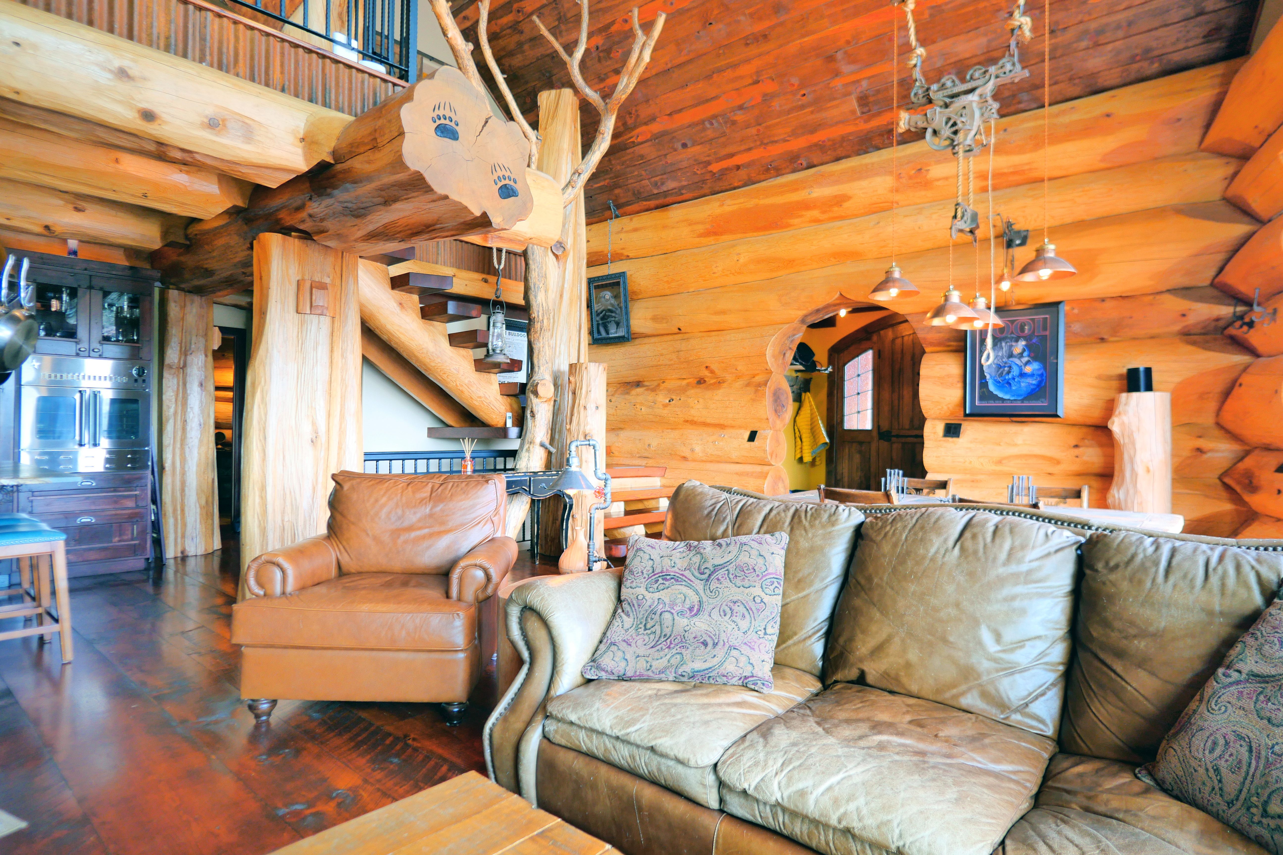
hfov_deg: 90.0
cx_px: 642
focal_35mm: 18
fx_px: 641
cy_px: 428
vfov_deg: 67.4
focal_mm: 9
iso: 800
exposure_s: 1/50
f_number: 1.7
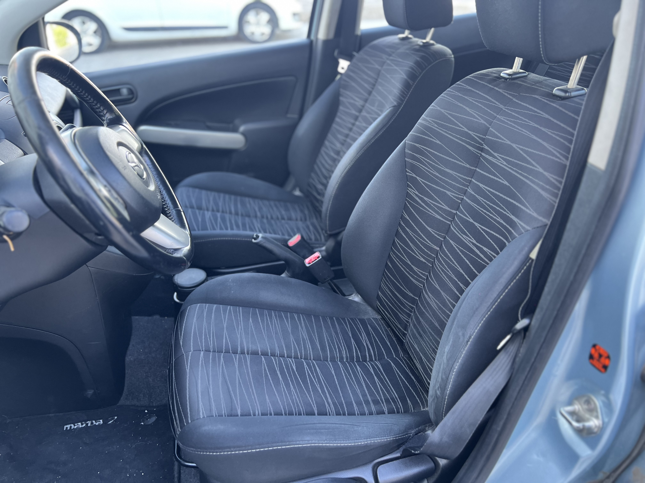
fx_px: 484
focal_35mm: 26
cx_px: 322
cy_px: 242
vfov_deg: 53.1
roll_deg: +5.3
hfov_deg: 67.3
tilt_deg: -30.0
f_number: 1.5
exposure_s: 1/99
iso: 125
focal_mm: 5.7
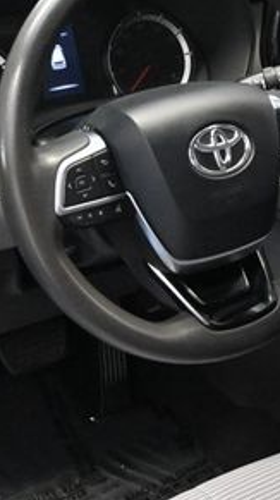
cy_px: 214
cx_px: 230
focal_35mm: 68
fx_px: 895
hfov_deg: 17.6
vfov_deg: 31.2
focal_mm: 19.5
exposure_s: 1/60
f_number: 3.8
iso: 10000
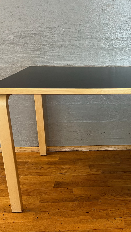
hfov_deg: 29.8
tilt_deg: -19.9
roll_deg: -0.1
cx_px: 118
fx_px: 235
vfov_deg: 52.8
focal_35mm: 38
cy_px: 116
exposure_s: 1/50
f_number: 1.6
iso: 125
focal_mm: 5.1
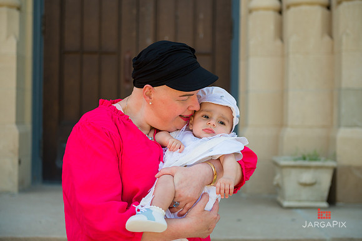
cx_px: 181
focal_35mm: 62
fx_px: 623
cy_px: 120
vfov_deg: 21.9
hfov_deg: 32.4
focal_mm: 62
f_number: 4
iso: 320
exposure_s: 1/640
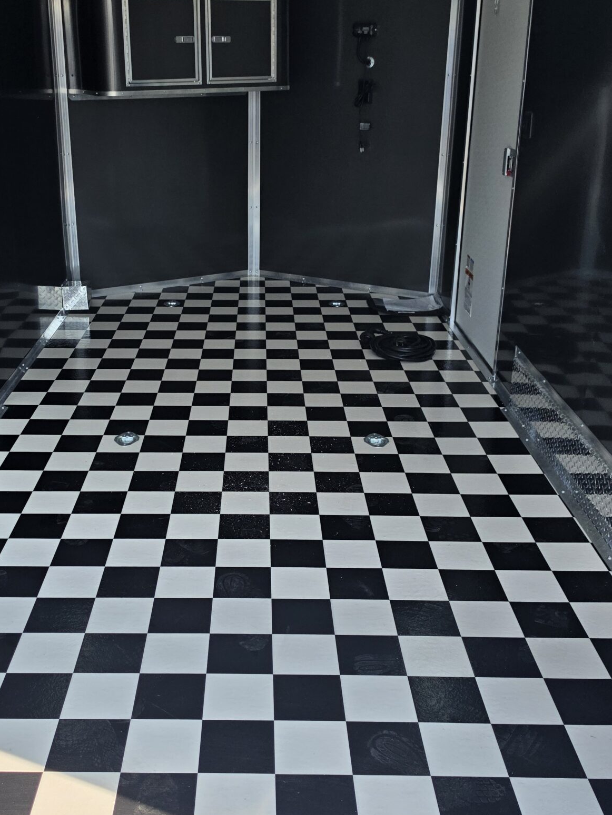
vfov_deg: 48.9
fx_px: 896
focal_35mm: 38
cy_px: 367
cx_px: 251
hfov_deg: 37.6
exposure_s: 1/4887
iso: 64
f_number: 1.4
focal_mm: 6.5
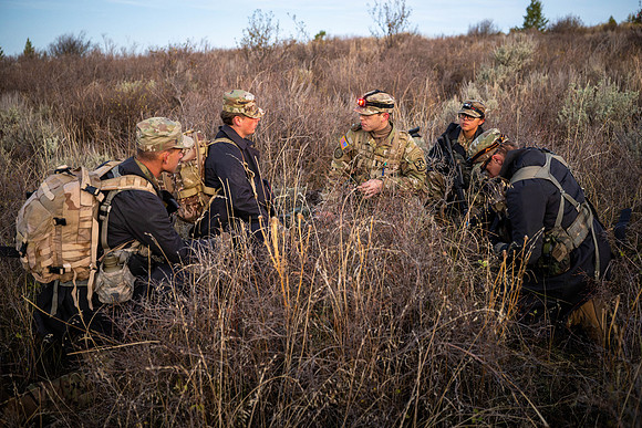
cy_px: 196
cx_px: 343
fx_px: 638
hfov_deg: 53.4
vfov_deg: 37.1
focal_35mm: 36
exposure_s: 1/125
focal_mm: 33
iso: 5000
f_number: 2.8
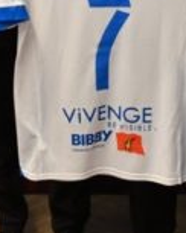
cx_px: -78
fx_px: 1007
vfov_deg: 13.1
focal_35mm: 146
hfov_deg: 10.3
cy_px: 24
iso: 1800
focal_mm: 31
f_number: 4.5
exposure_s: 1/60
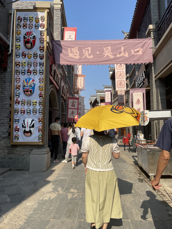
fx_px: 172
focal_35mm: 26
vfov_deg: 67.3
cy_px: 114
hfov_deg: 53.1
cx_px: 86
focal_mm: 4.2
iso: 32
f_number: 1.6
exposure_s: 1/3509
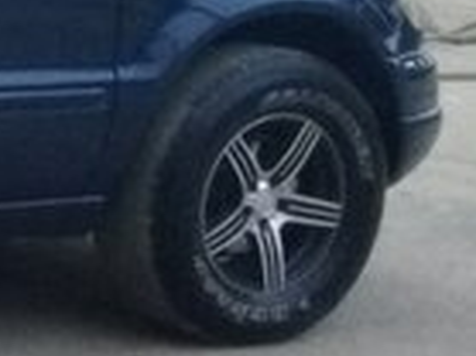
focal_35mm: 147
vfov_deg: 10.1
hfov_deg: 11.3
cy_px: 108
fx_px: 2020
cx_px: -651
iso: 200
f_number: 2.2
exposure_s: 1/17
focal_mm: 3.3
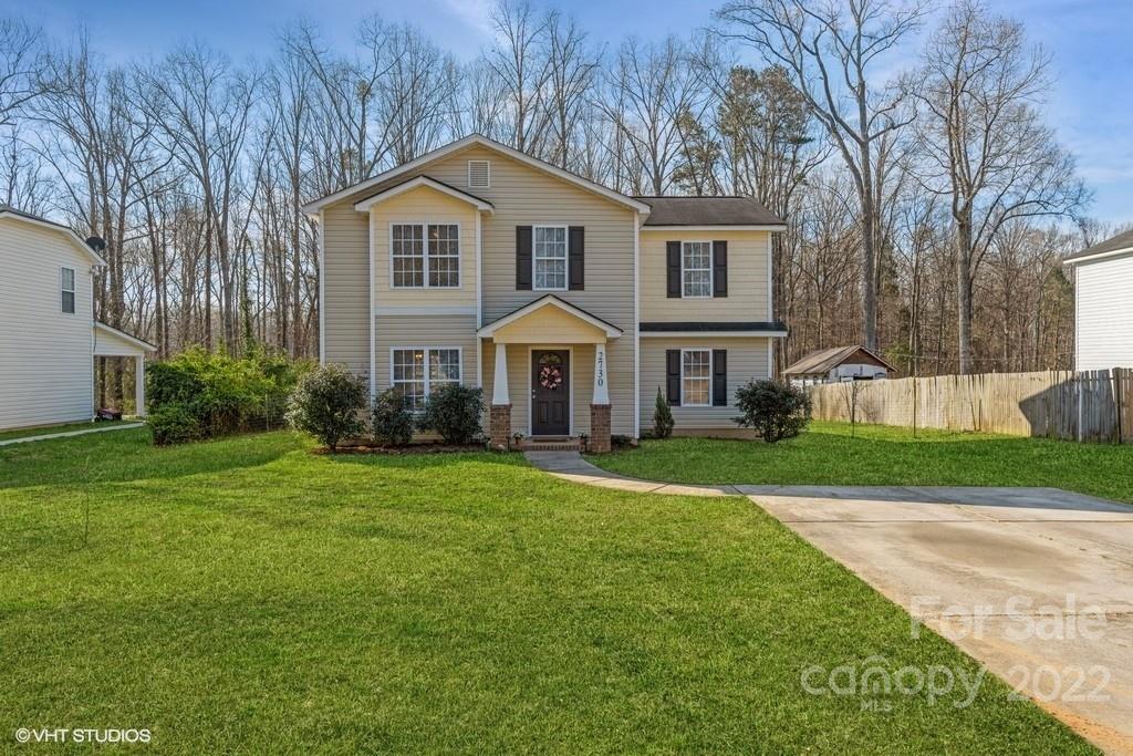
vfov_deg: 51.3
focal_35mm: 25
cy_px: 378
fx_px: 787
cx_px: 566
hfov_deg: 71.5
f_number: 9
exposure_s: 1/160
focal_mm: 25
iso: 100
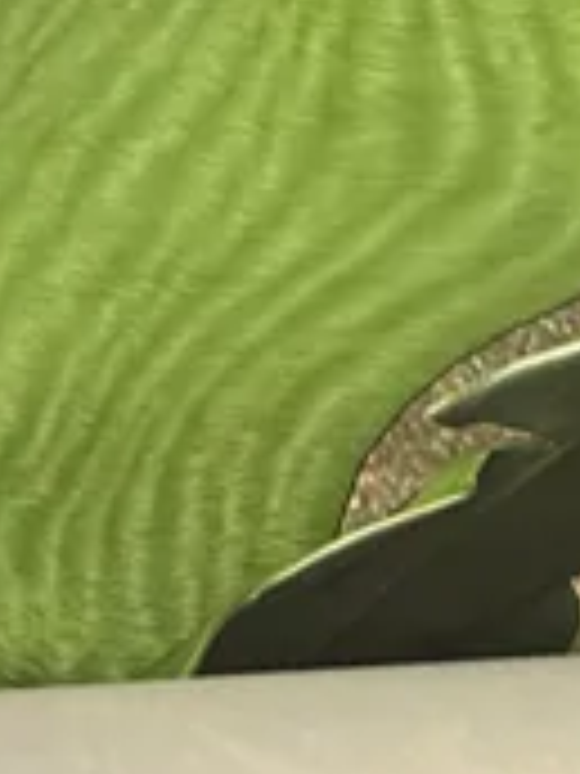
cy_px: -1053
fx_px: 3195
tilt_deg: -68.8
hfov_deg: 9.8
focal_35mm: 143
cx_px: -477
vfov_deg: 11.5
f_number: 1.78
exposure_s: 1/50
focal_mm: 6.86
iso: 125
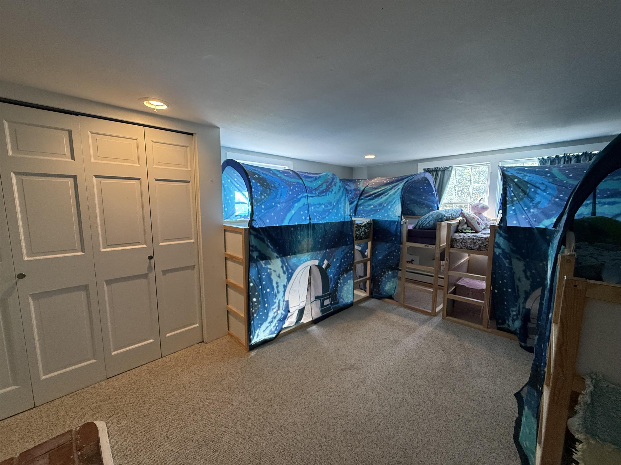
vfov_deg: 85.7
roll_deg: +0.5
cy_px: 232
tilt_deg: -6.7
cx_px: 310
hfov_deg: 102.1
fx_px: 251
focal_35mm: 14
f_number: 2.2
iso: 320
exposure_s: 1/120
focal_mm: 2.22
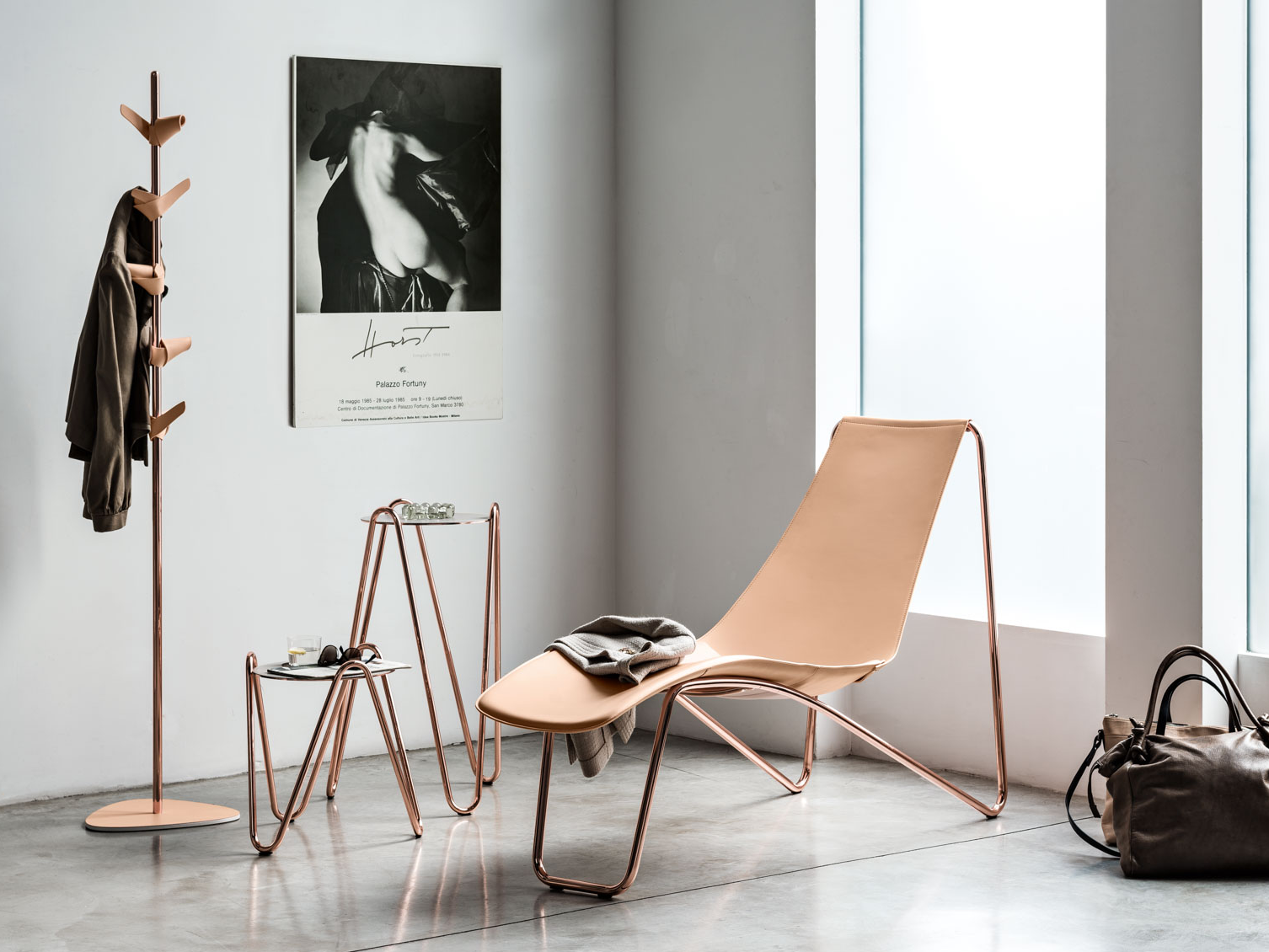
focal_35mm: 76
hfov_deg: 25.7
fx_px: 2787
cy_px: 465
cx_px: 651
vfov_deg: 19.4
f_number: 9
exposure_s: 1/2
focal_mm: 62
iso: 50
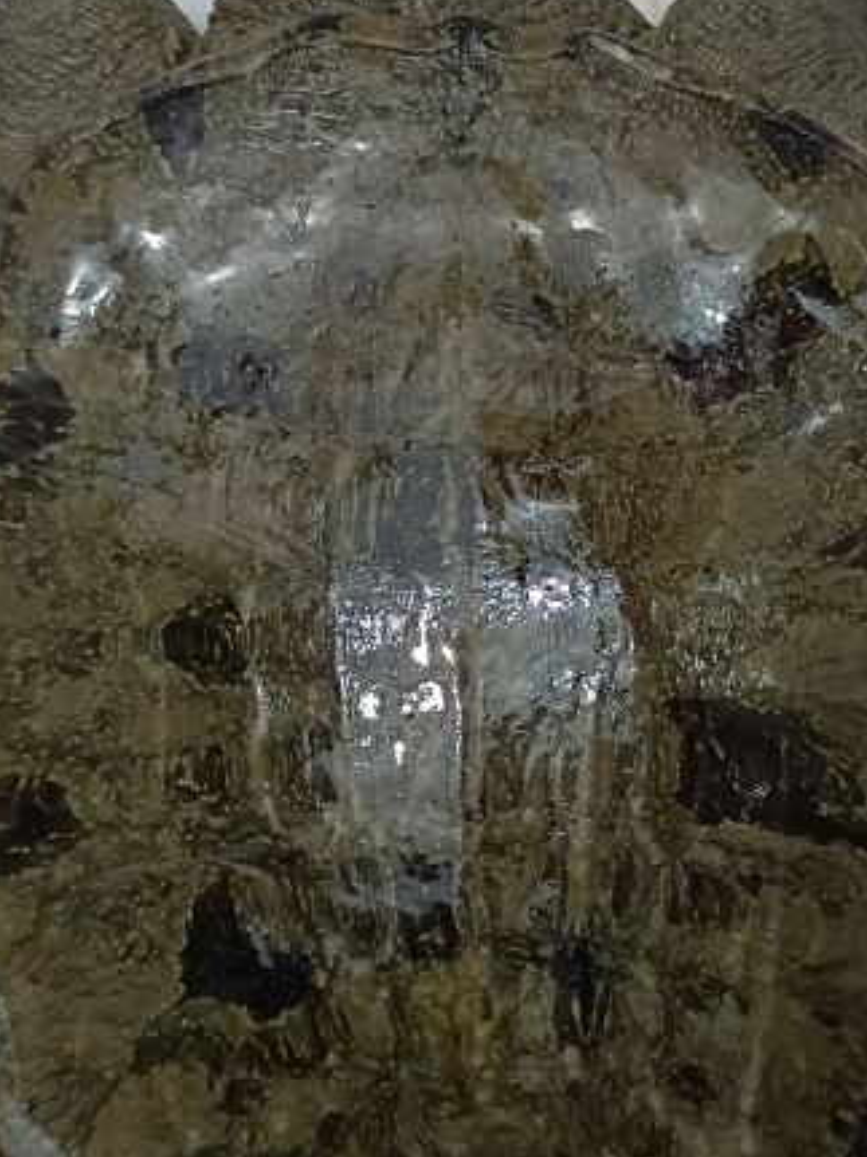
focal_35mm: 57
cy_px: 493
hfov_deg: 25.3
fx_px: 1904
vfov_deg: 33.7
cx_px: 655
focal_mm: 5.59
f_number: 1.88
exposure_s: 1/50
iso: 1357
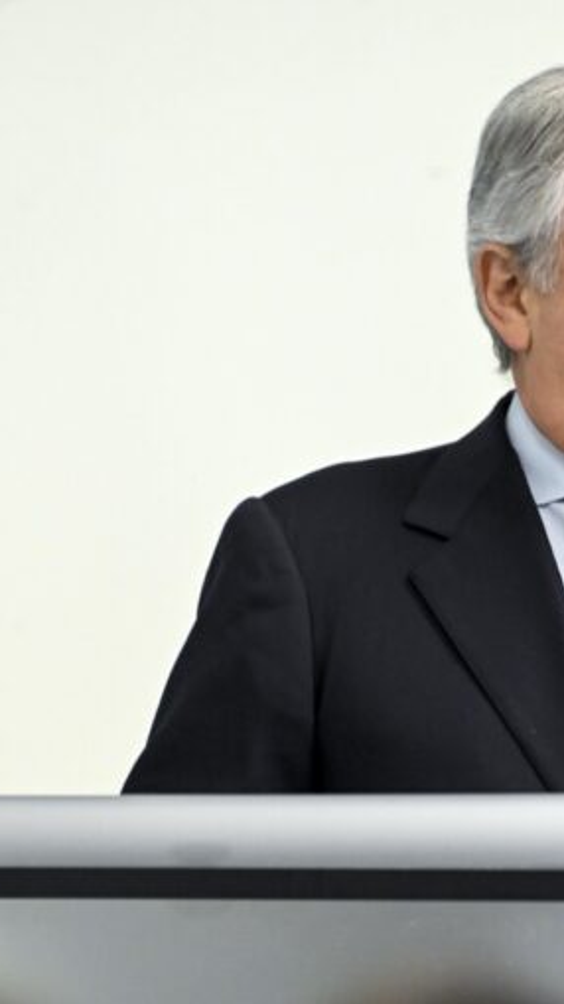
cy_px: 502
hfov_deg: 2.6
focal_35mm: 474
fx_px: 12613
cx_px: 568
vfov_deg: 4.6
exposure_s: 1/125
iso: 4000
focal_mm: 300
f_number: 9
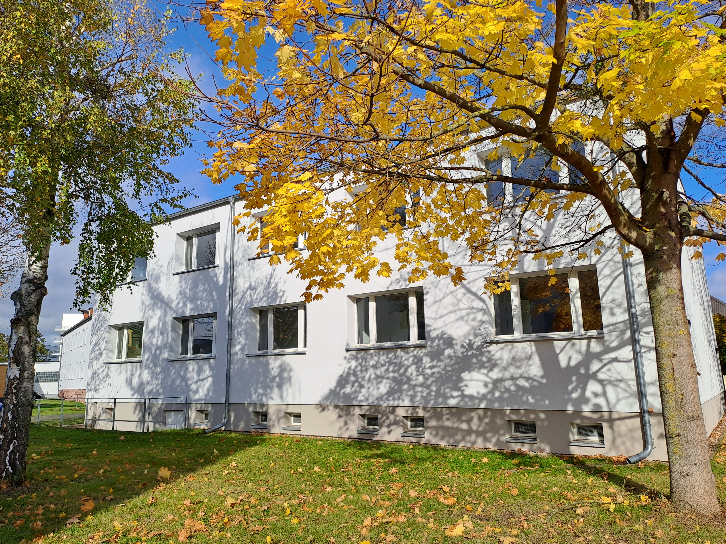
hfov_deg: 69.4
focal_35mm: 25
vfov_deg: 54.9
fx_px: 524
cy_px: 272
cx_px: 363
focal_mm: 4.65
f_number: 1.8
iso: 32
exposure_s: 1/2123
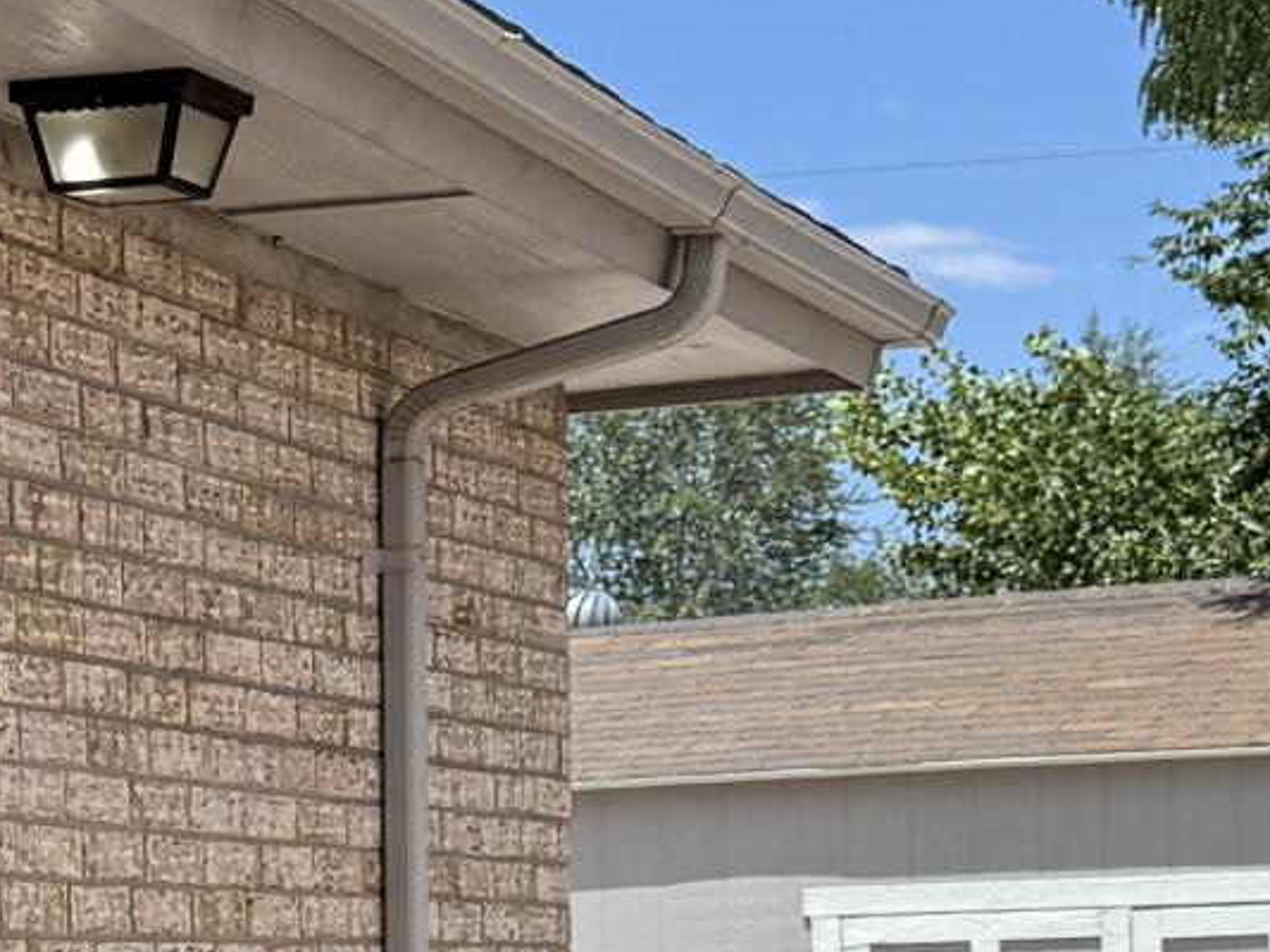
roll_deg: +1.6
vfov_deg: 10.7
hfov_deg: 14.1
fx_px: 4954
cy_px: 1257
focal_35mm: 135
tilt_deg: -3.4
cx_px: -305
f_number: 1.78
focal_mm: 6.76
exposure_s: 1/4608
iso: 80
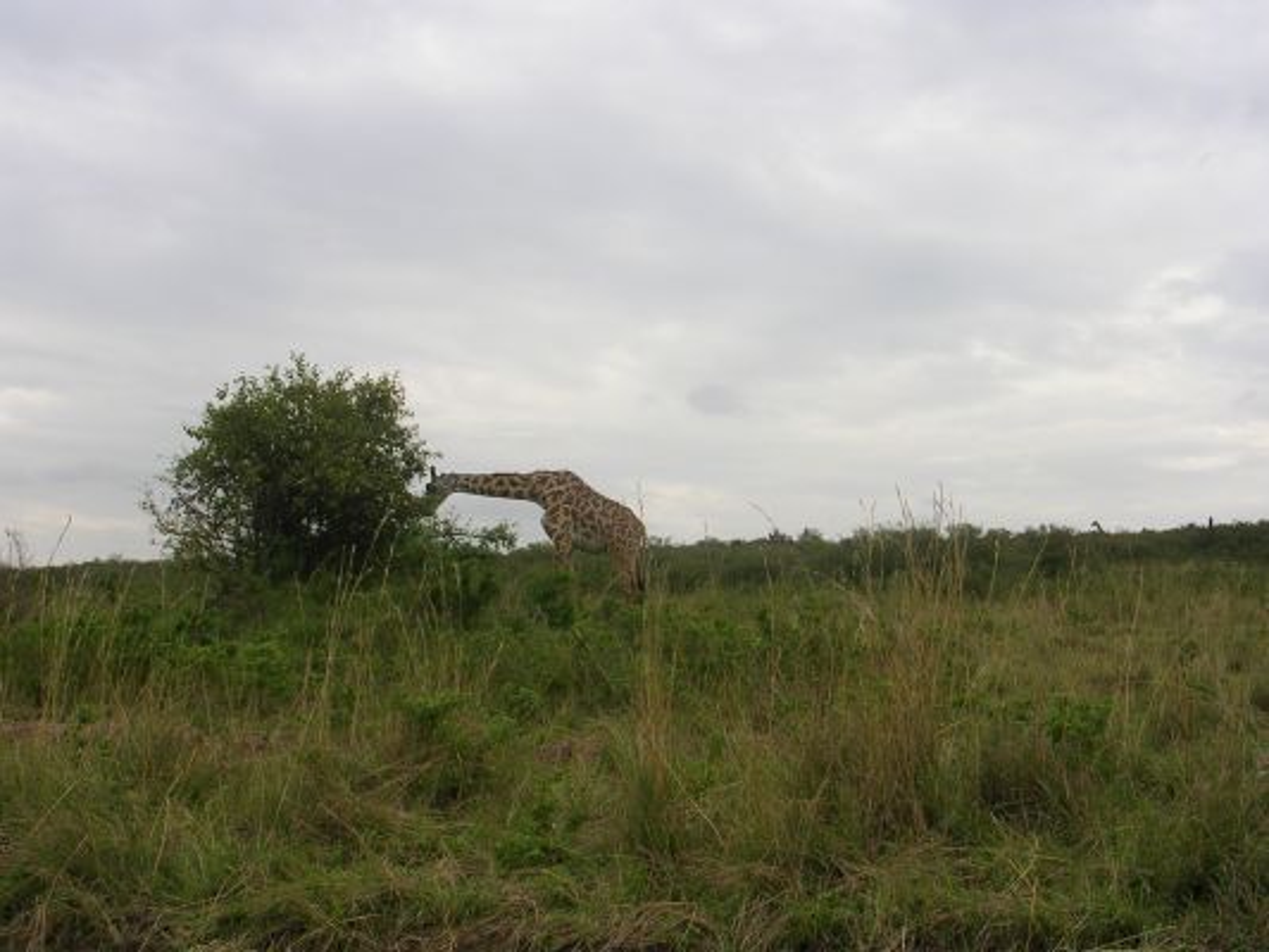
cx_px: 634
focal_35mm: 38
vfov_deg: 37.7
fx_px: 1393
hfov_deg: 49.0
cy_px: 476
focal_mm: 5.8
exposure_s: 1/160
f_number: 5.6
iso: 50
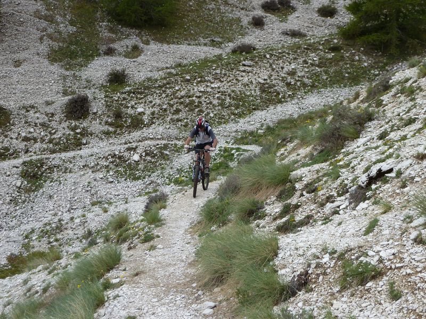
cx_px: 213
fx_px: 541
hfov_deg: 42.9
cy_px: 160
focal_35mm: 44
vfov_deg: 32.9
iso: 80
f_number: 4
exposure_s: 1/400
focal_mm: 7.3
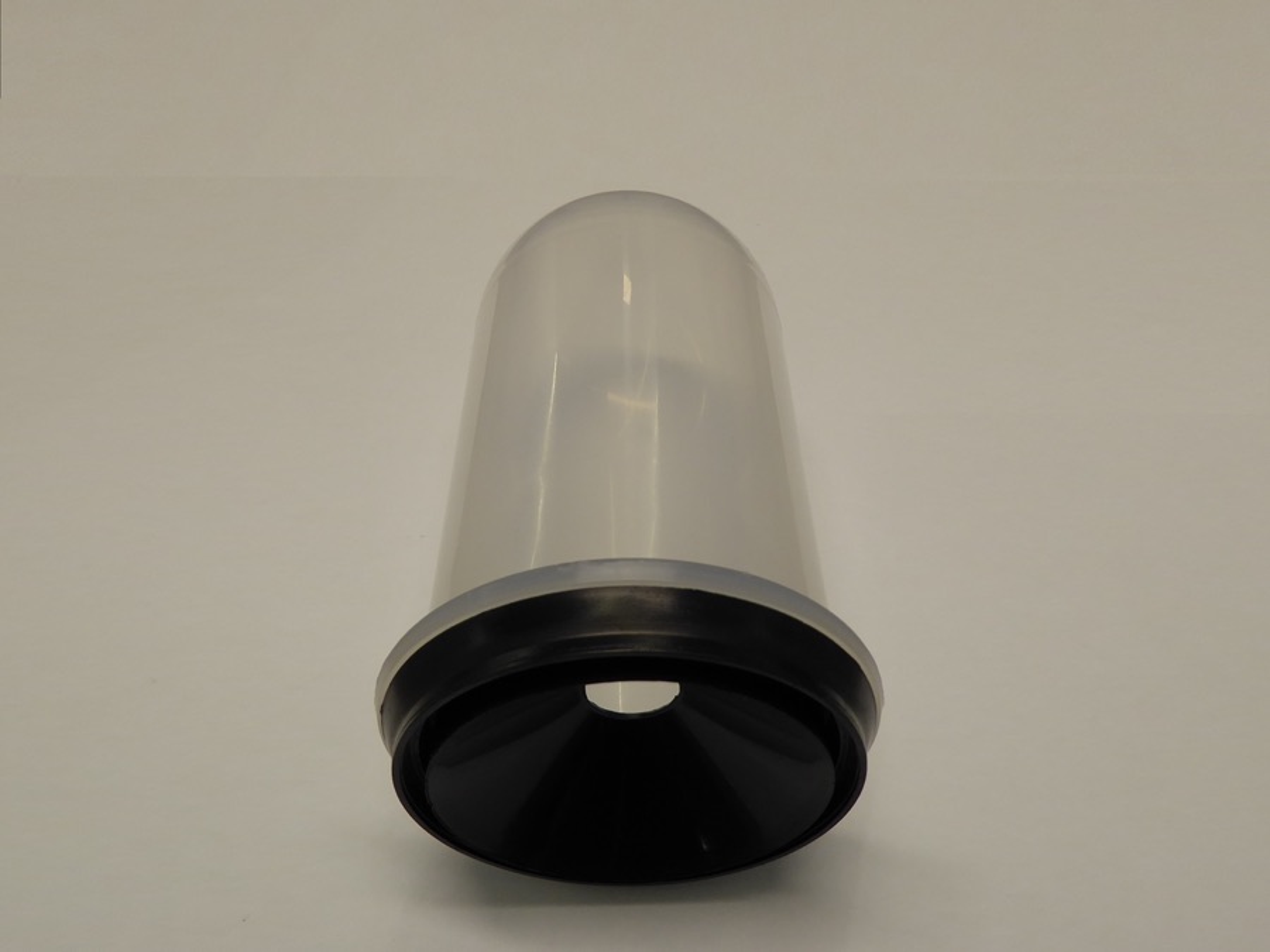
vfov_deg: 48.2
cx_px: 635
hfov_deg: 61.7
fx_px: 1064
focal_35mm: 29
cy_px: 476
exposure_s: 1/60
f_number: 3.5
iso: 200
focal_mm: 5
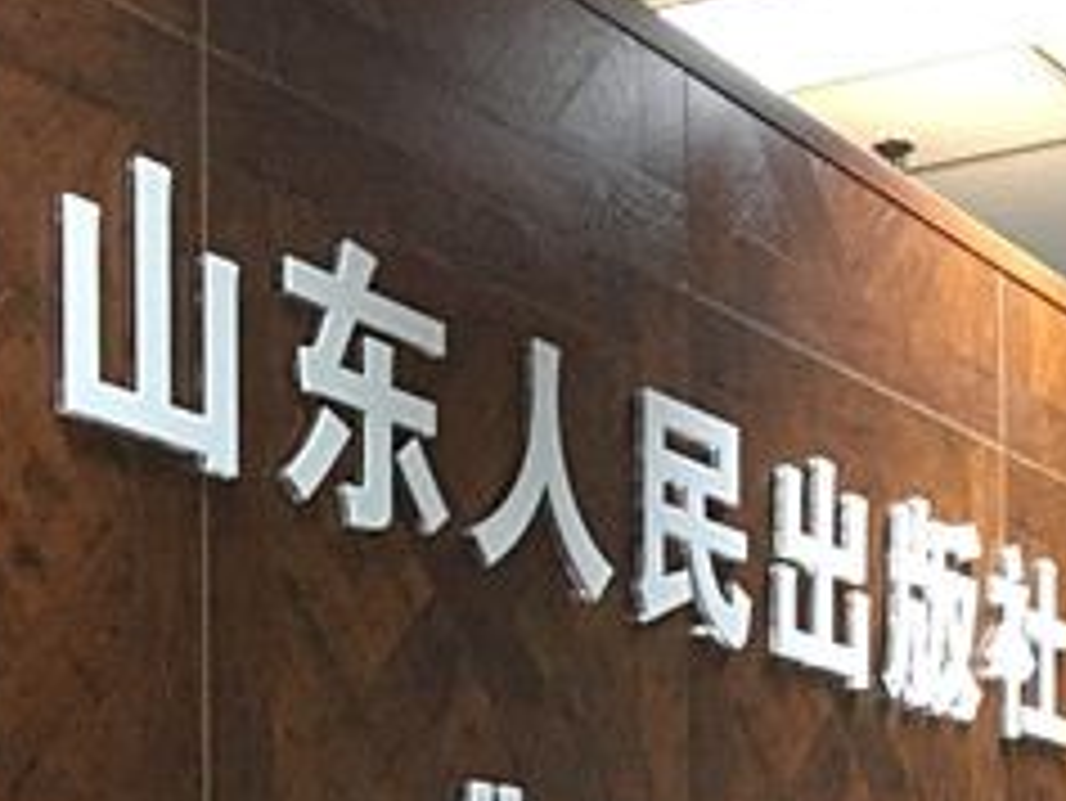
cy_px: 1112
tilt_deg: +2.4
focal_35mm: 98
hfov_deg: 19.9
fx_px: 3019
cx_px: 724
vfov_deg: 14.3
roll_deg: +0.6
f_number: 2.2
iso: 100
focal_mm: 4.15
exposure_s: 1/10
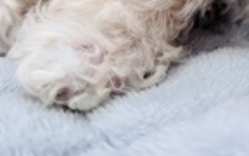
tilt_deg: -16.5
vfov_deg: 15.7
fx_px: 502
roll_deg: -1.8
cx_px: 289
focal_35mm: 74
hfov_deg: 25.4
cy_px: -103
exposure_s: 1/60
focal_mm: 6.76
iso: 250
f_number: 1.78
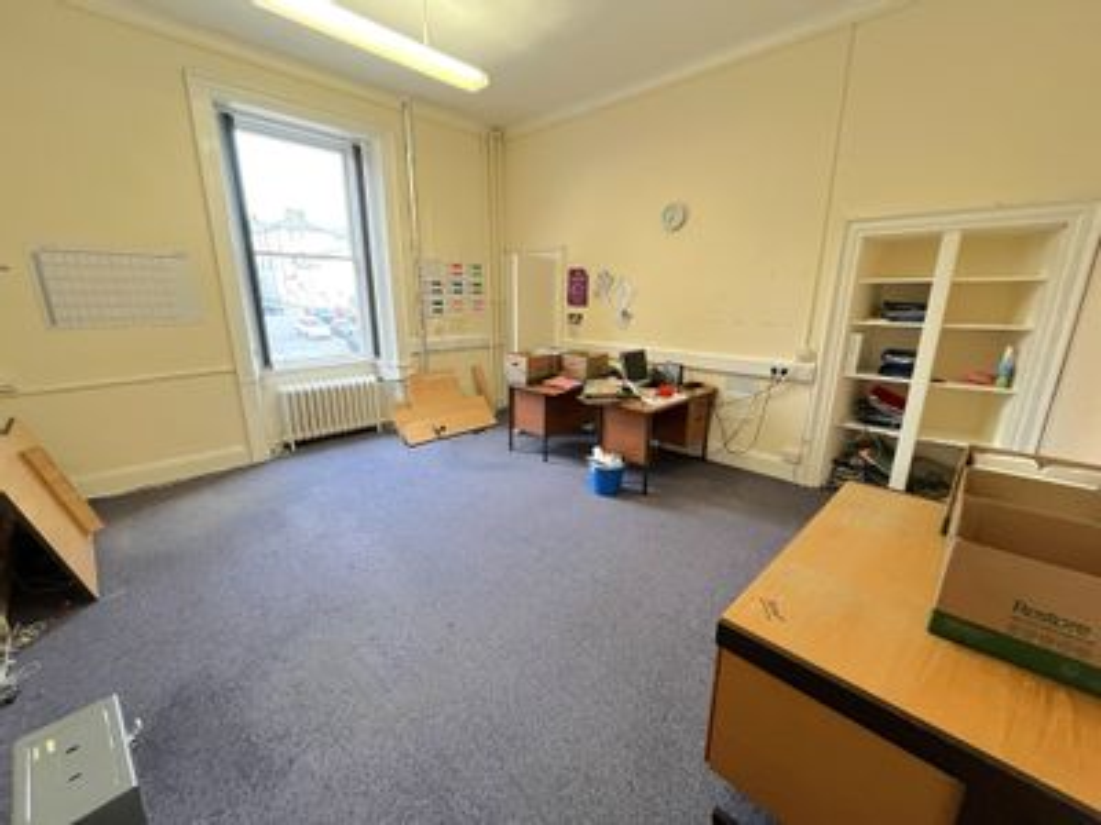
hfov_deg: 102.1
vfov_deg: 85.7
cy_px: 412
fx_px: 445
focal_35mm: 14
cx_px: 550
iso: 320
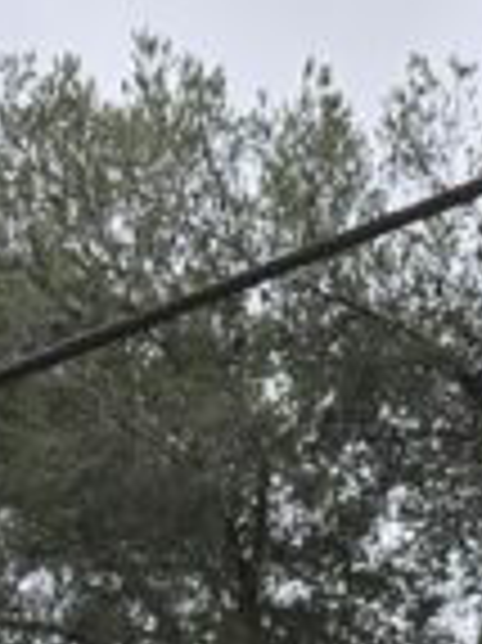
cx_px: 622
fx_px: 3068
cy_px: 2126
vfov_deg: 8.9
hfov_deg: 8.8
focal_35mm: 165
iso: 12
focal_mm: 6.3
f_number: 1.7
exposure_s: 1/284
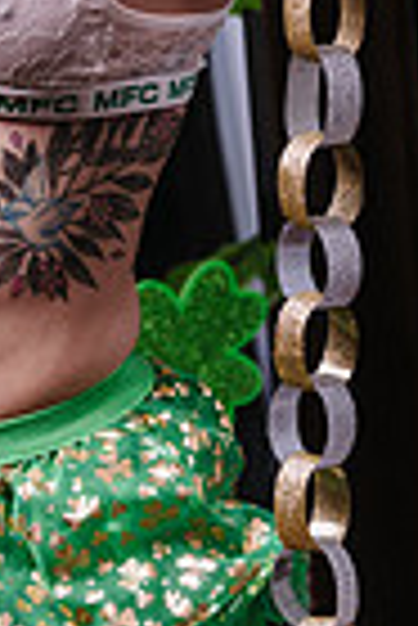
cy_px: 230
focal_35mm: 210
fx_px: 3648
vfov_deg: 9.8
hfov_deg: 6.5
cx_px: -9
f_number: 4.5
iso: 64
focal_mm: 65
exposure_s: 1/160
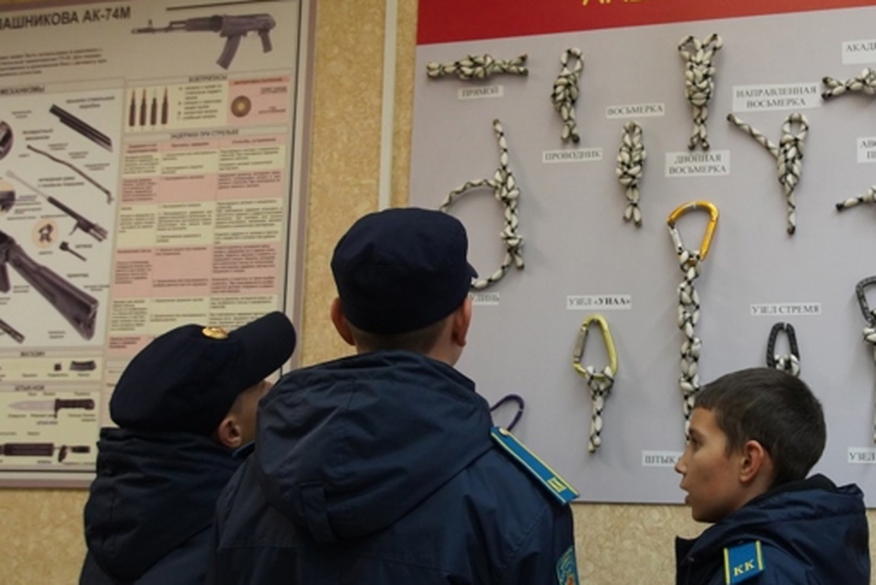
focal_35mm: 51
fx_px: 1235
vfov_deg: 26.6
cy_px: 277
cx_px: 643
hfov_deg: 38.2
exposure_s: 1/160
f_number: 4
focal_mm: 23
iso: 2500
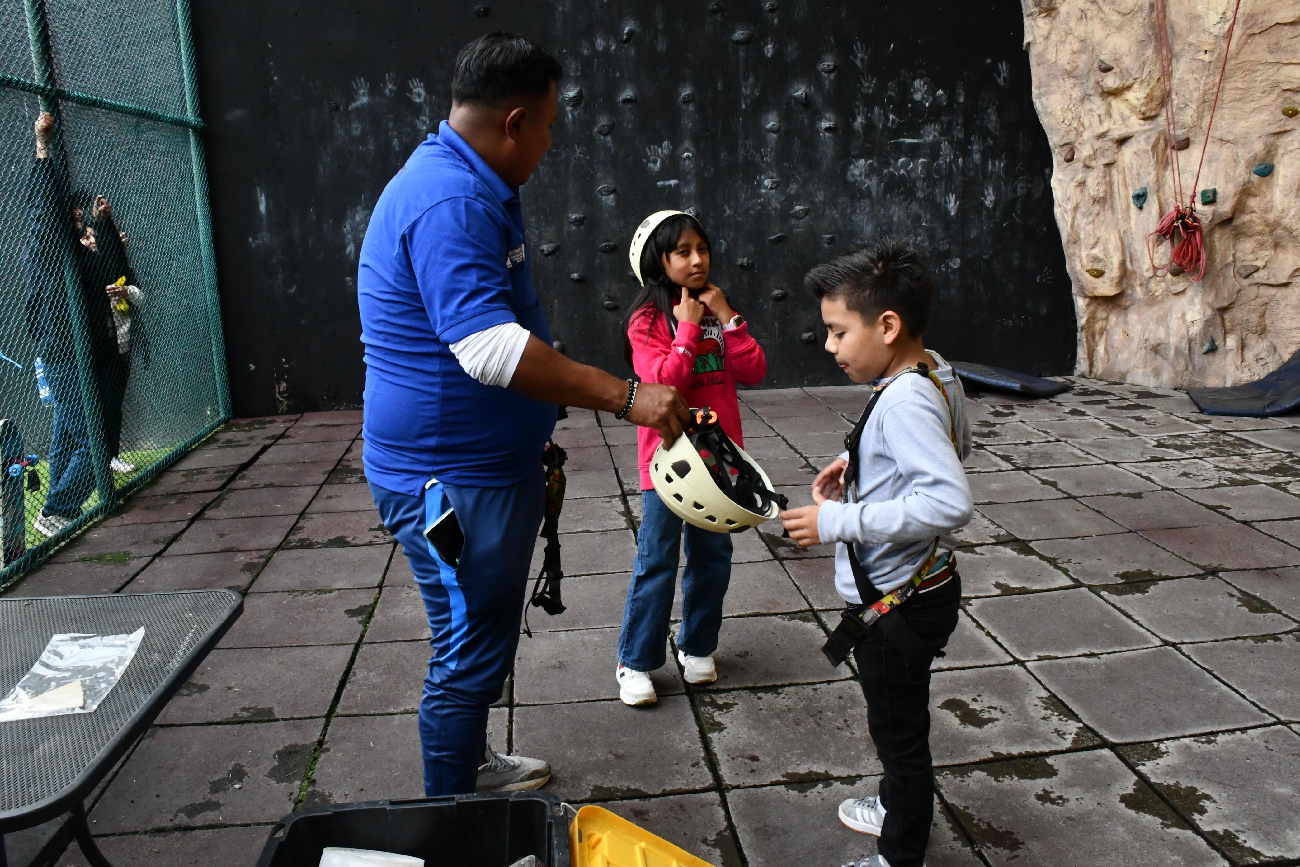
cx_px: 650
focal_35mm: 27
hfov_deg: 67.4
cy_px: 434
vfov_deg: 47.9
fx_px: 975
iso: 3200
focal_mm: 18
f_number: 20
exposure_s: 1/250
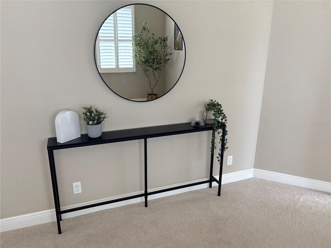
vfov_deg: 53.1
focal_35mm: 26
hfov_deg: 67.3
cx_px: 166
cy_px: 124
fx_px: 249
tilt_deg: -14.8
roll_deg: +0.1
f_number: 1.6
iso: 125
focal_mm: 5.96
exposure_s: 1/60
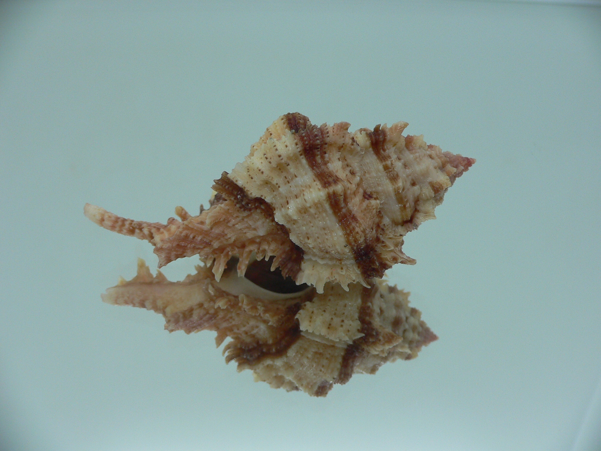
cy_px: 226
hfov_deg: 52.6
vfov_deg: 40.7
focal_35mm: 35
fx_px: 608
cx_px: 300
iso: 80
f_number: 2.8
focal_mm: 4.6
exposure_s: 1/60
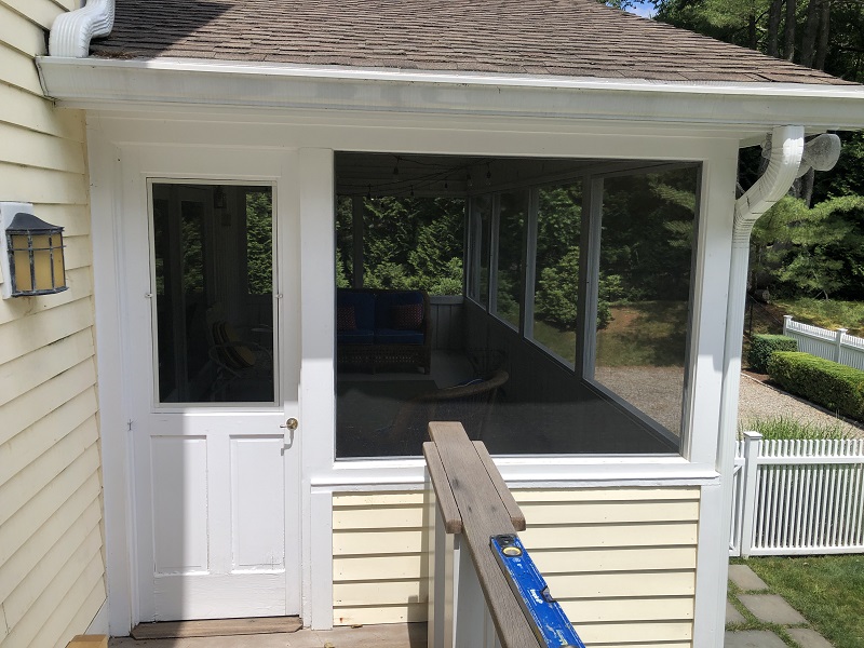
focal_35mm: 28
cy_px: 324
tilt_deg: -6.6
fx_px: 699
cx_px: 432
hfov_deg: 63.4
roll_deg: -1.2
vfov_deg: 49.7
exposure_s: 1/1656
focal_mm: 3.99
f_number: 1.8
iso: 20
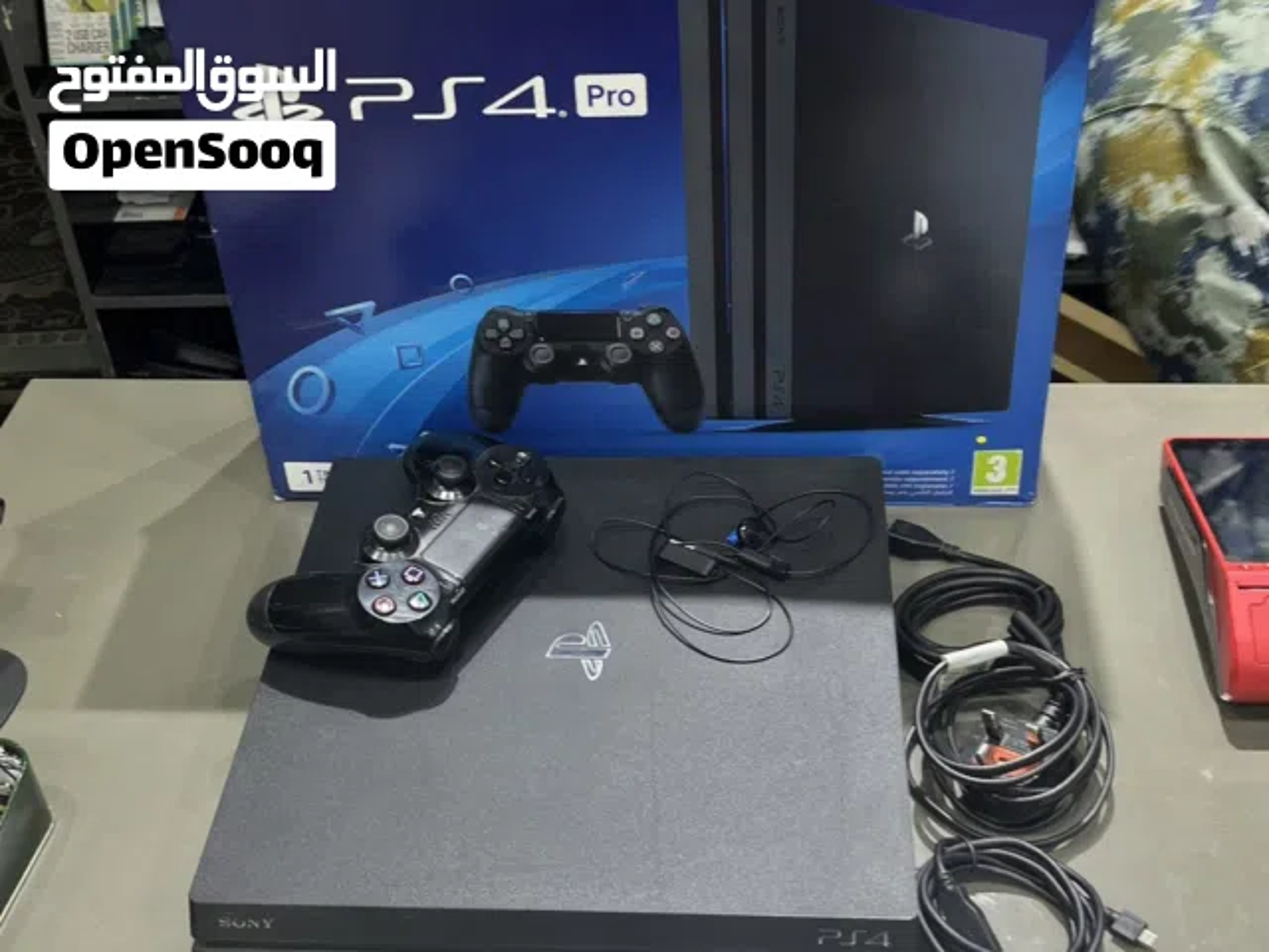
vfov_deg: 53.1
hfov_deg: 67.3
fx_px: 953
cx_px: 634
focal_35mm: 26
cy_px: 476
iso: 50
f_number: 1.6
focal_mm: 5.1
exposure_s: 1/100
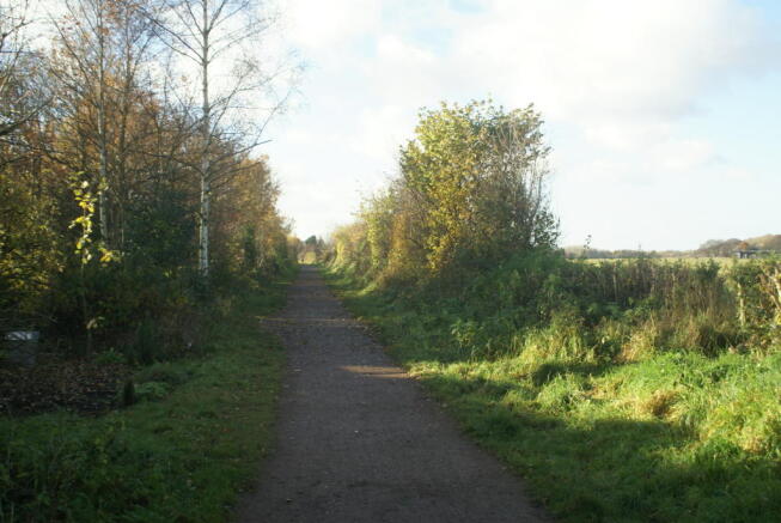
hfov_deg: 46.4
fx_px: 912
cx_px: 390
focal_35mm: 42
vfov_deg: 32.0
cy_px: 262
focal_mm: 28
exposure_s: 1/60
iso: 100
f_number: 6.3
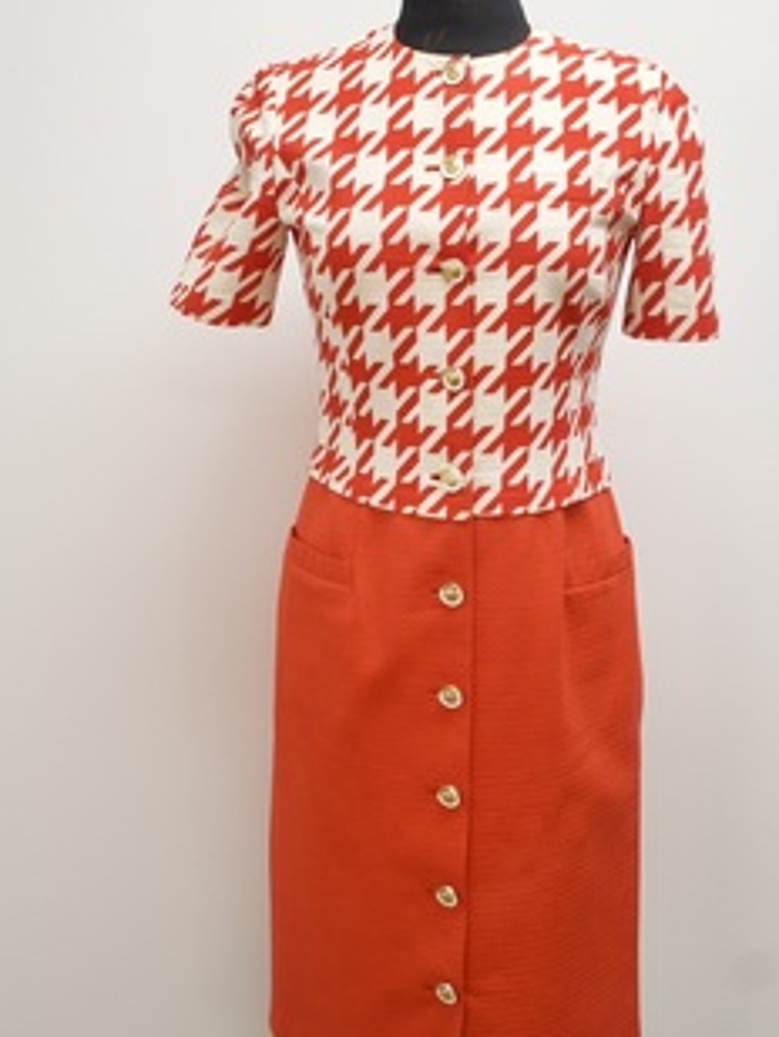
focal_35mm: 57
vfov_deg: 33.9
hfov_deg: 25.8
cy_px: 450
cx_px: 447
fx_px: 1700
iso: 1600
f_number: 4
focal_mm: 27
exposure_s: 1/160
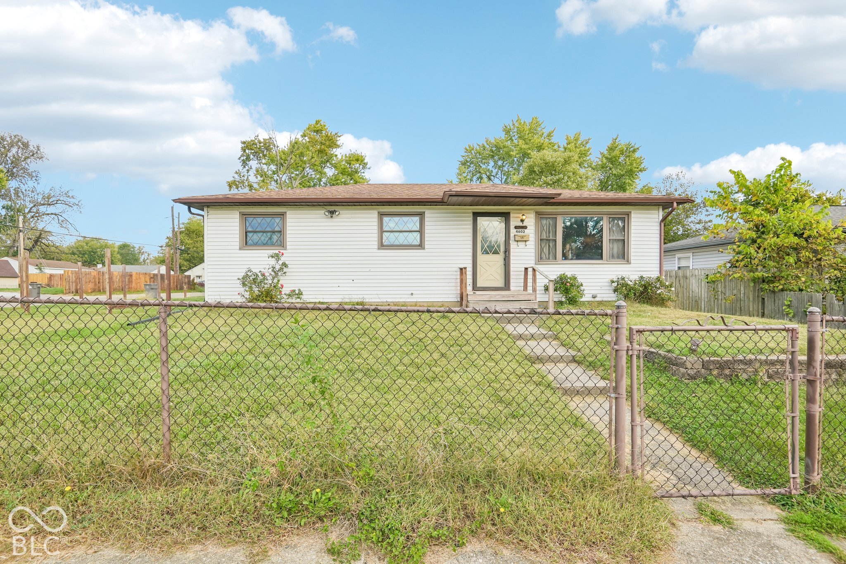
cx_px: 423
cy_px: 282
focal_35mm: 16
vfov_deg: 73.7
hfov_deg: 96.7
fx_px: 376
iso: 100
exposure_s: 1/125
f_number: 8
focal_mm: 16
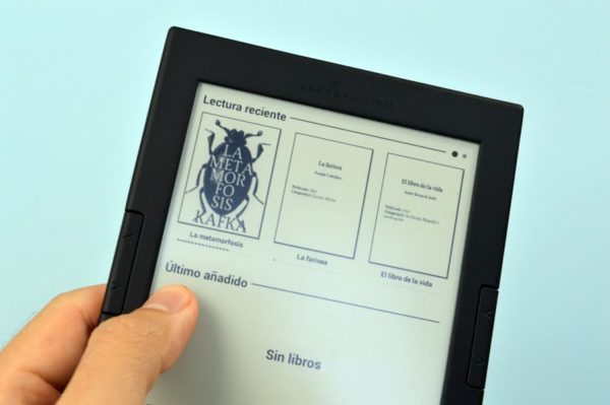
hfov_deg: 35.1
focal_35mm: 57
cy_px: 202
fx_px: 965
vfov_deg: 23.7
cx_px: 305
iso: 800
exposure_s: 1/25
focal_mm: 38
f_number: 10
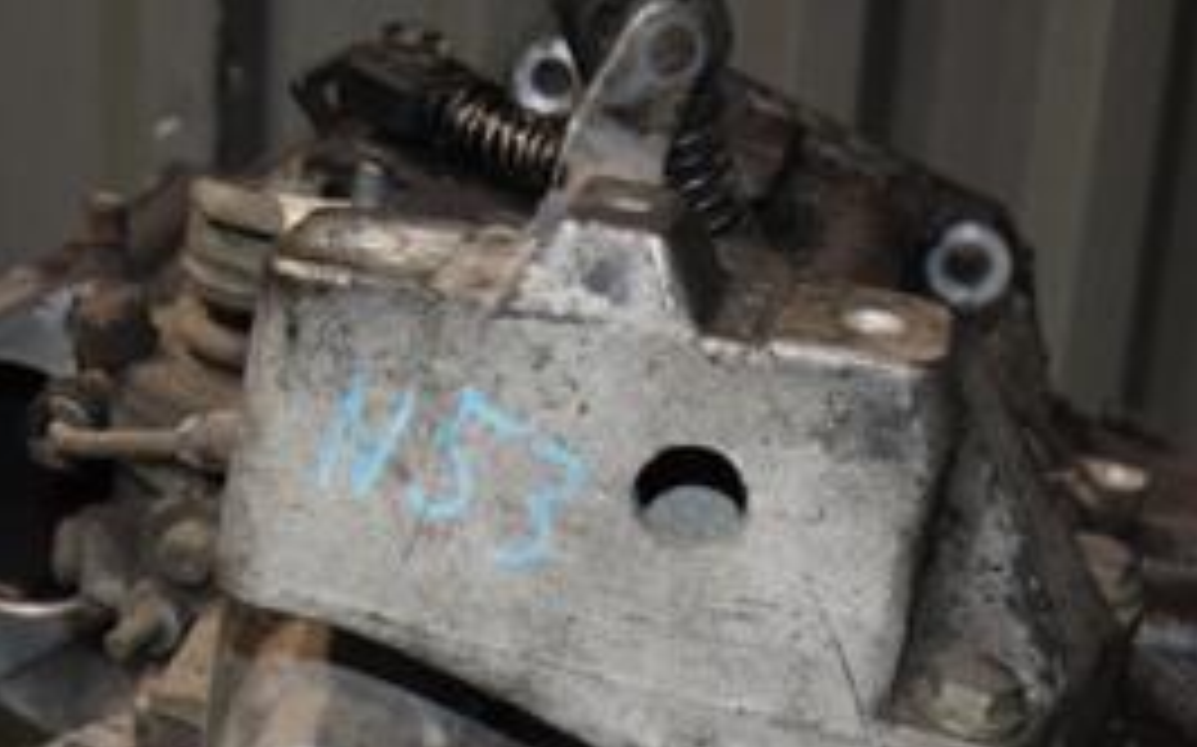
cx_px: 621
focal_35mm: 76
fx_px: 2478
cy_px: 860
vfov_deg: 16.5
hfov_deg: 27.2
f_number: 5
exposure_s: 1/60
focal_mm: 22
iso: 800
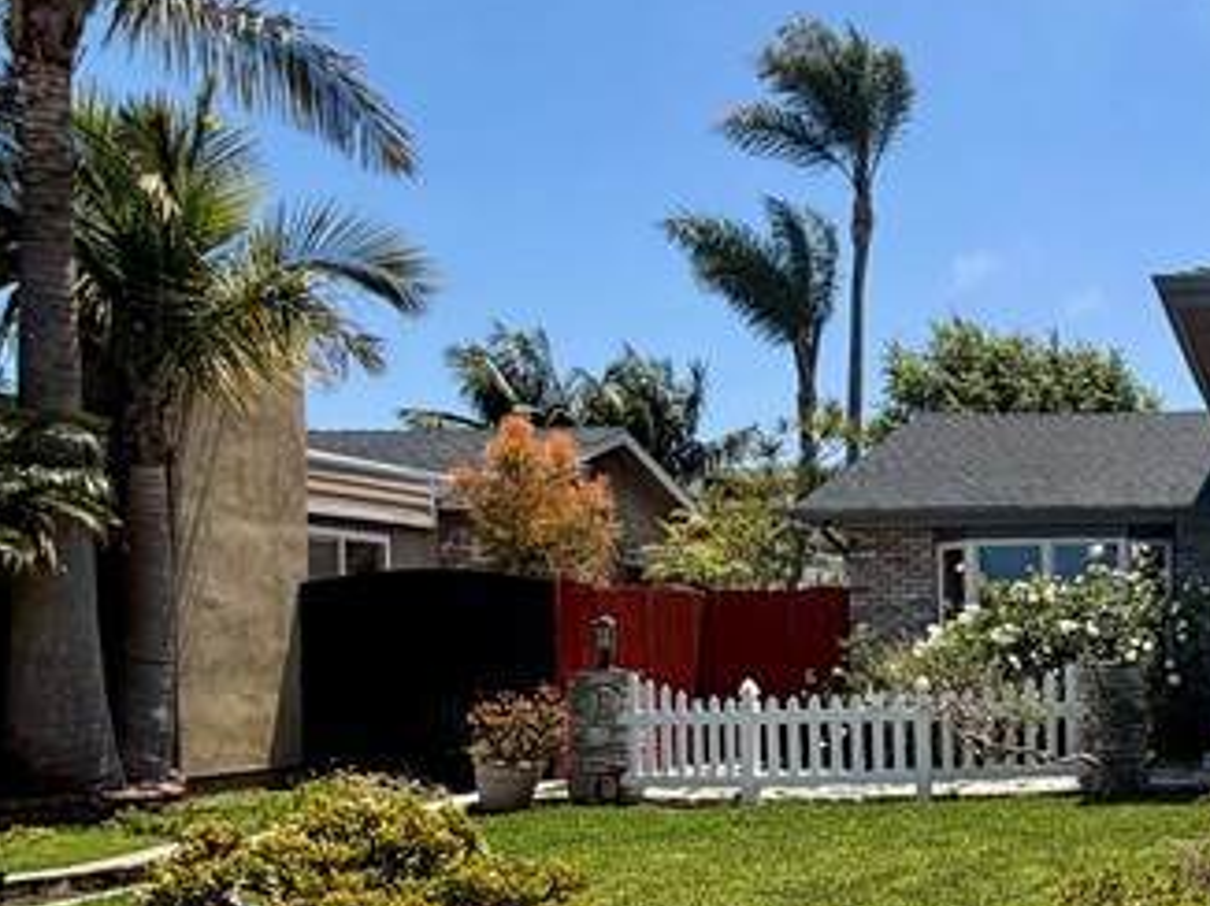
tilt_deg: +0.2
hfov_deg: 35.7
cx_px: 1377
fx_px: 1537
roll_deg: +1.5
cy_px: 665
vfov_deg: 32.3
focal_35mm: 44
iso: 20
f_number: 2.2
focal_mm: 2.22
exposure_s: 1/1167
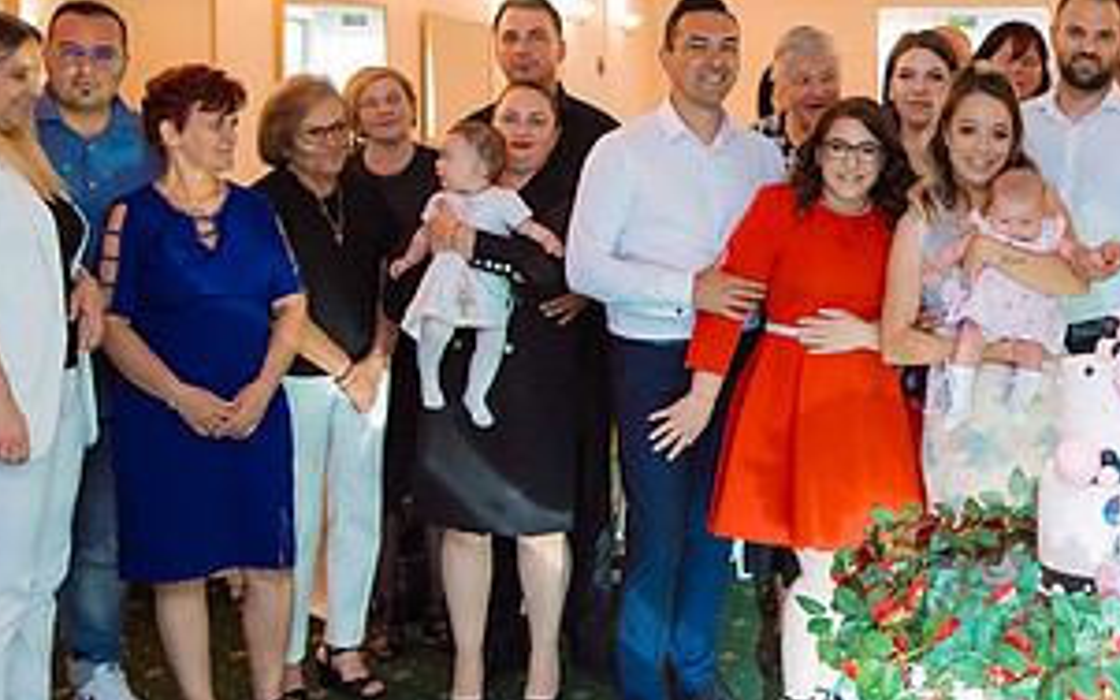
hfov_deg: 34.1
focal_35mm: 57
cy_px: 217
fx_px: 1740
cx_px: 962
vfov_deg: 22.6
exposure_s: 1/125
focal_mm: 26
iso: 1250
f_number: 2.8
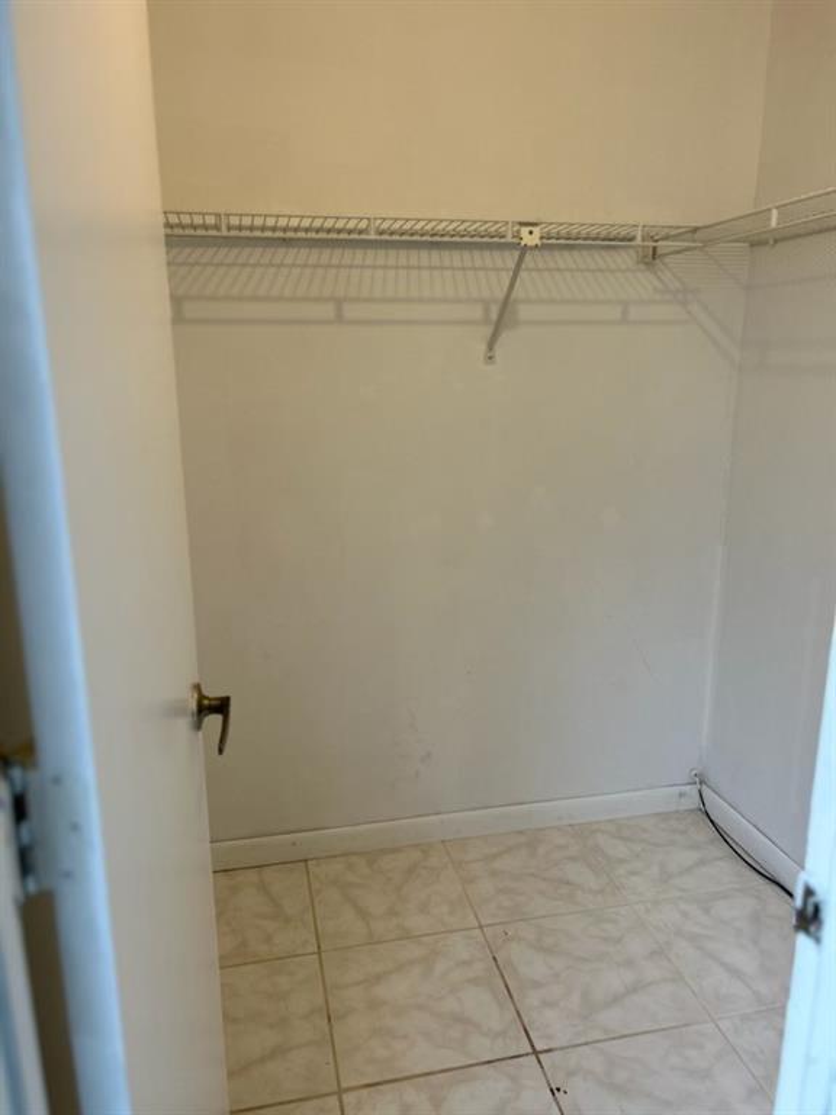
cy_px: 558
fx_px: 837
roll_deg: -1.6
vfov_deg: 67.3
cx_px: 418
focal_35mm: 26
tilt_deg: -9.5
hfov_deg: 53.1
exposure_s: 1/120
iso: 64
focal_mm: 5.7
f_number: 1.5
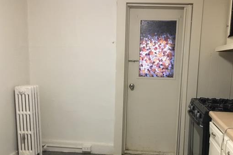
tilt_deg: -7.5
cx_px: 132
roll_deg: -0.9
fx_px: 246
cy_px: 92
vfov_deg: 35.0
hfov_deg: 50.5
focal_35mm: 38
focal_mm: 4.15
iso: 200
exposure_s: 1/20
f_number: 2.2
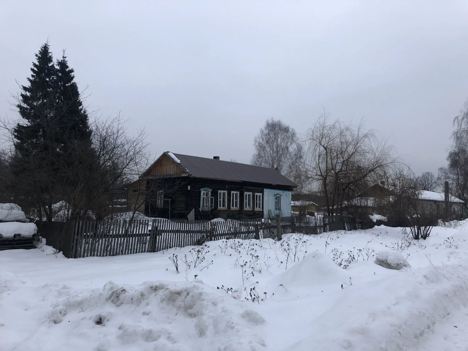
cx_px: 234
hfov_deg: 63.4
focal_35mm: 28
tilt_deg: +5.5
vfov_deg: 49.7
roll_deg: -0.2
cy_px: 176
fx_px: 379
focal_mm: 4
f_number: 1.8
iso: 40
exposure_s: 1/120
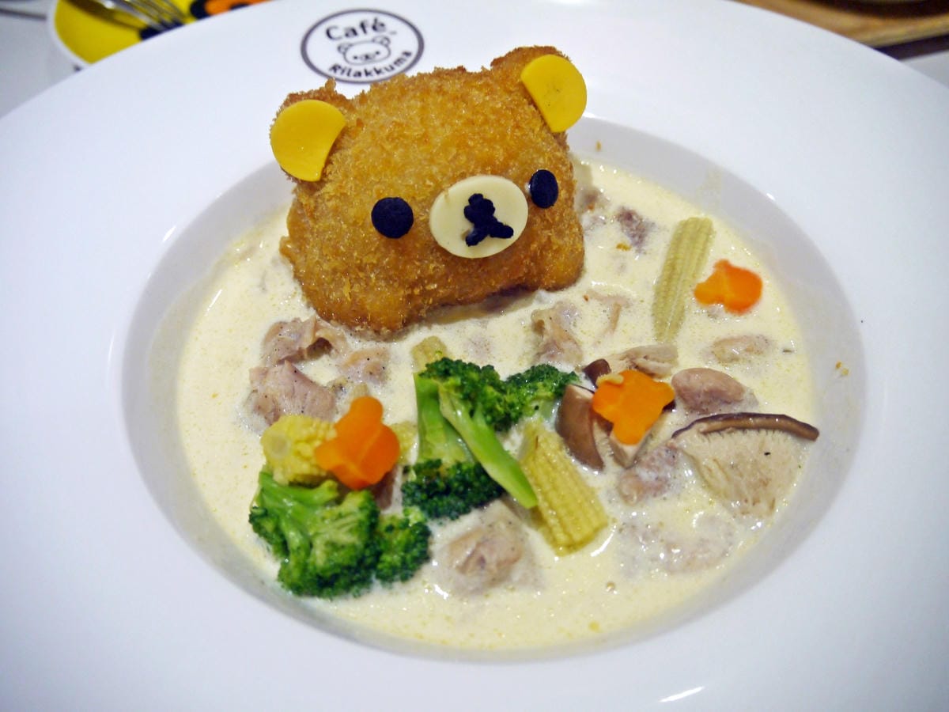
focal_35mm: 28
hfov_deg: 63.4
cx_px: 474
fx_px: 768
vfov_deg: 49.7
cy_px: 356
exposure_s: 1/60
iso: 400
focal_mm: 14
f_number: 3.5
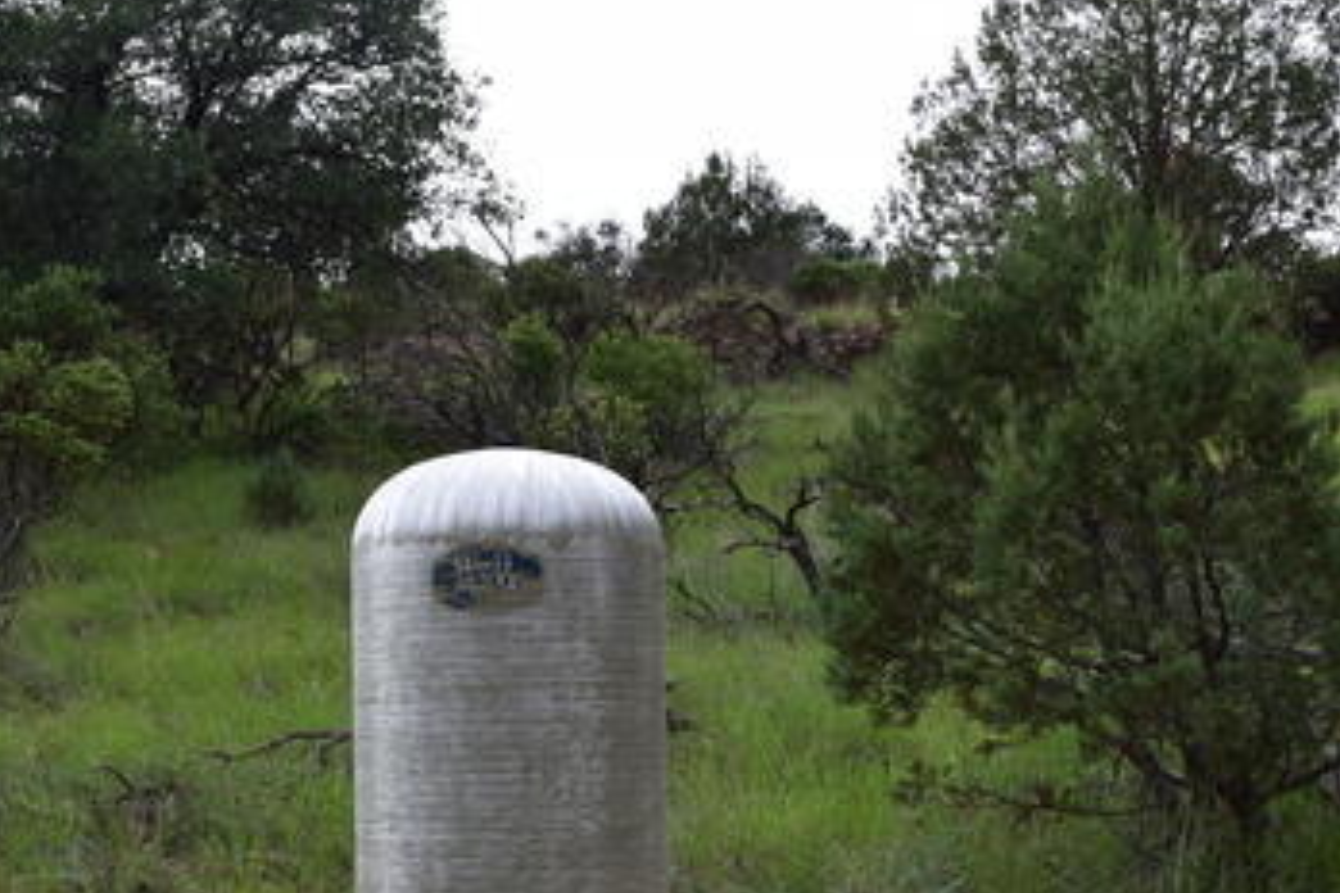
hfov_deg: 28.9
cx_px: 712
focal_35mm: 70
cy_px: 681
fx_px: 2600
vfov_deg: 19.3
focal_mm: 27
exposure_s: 1/250
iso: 400
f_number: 10
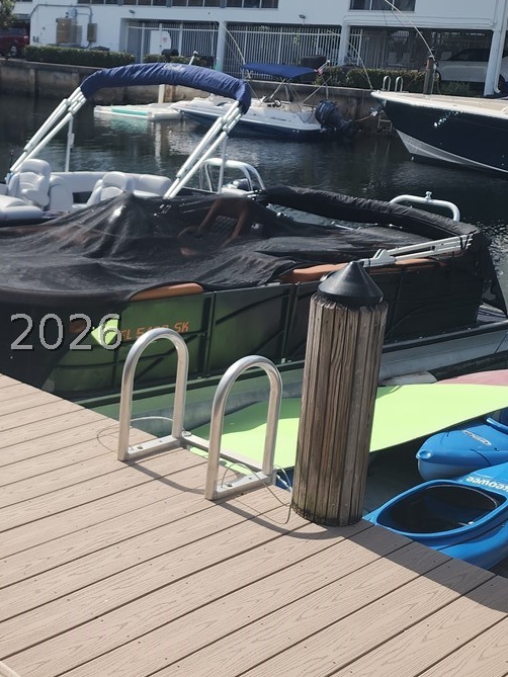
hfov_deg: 25.8
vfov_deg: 34.9
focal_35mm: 55
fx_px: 1076
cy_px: 333
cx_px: 64
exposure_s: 1/1258
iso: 12
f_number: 1.8
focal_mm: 6.4
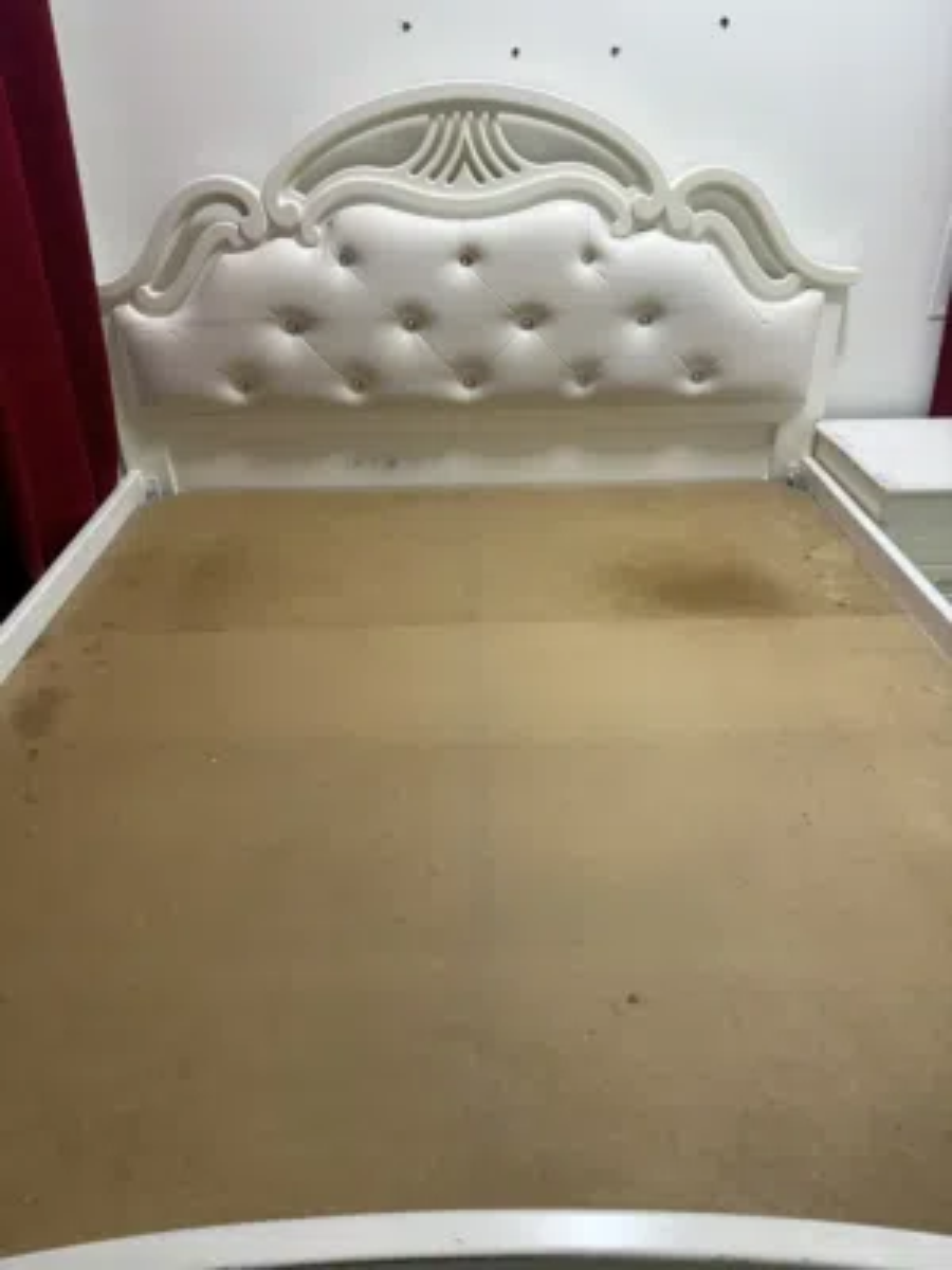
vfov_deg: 71.6
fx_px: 880
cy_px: 635
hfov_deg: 56.8
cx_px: 476
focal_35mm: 24
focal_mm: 6.76
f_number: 1.78
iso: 250
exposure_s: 1/50
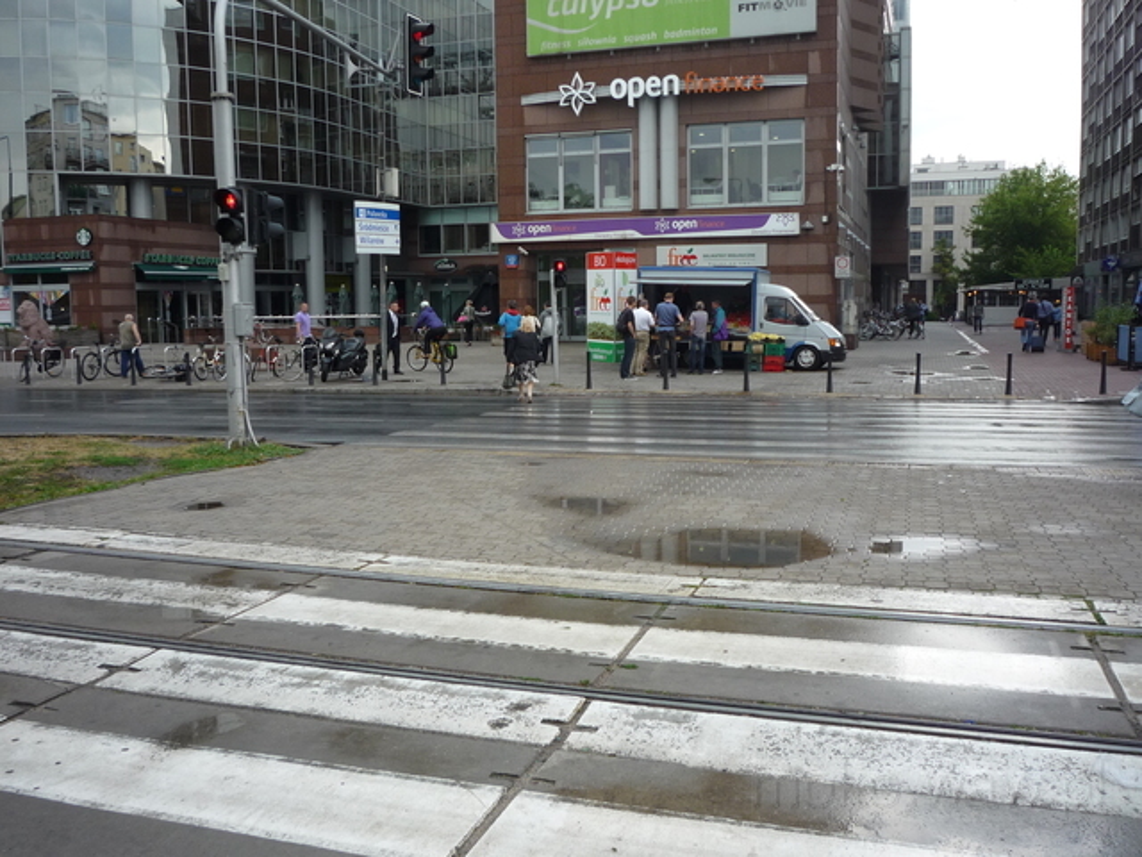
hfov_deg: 56.8
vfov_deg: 44.2
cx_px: 571
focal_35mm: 32
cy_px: 428
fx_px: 1056
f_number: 4
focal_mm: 5.2
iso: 100
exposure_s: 1/100
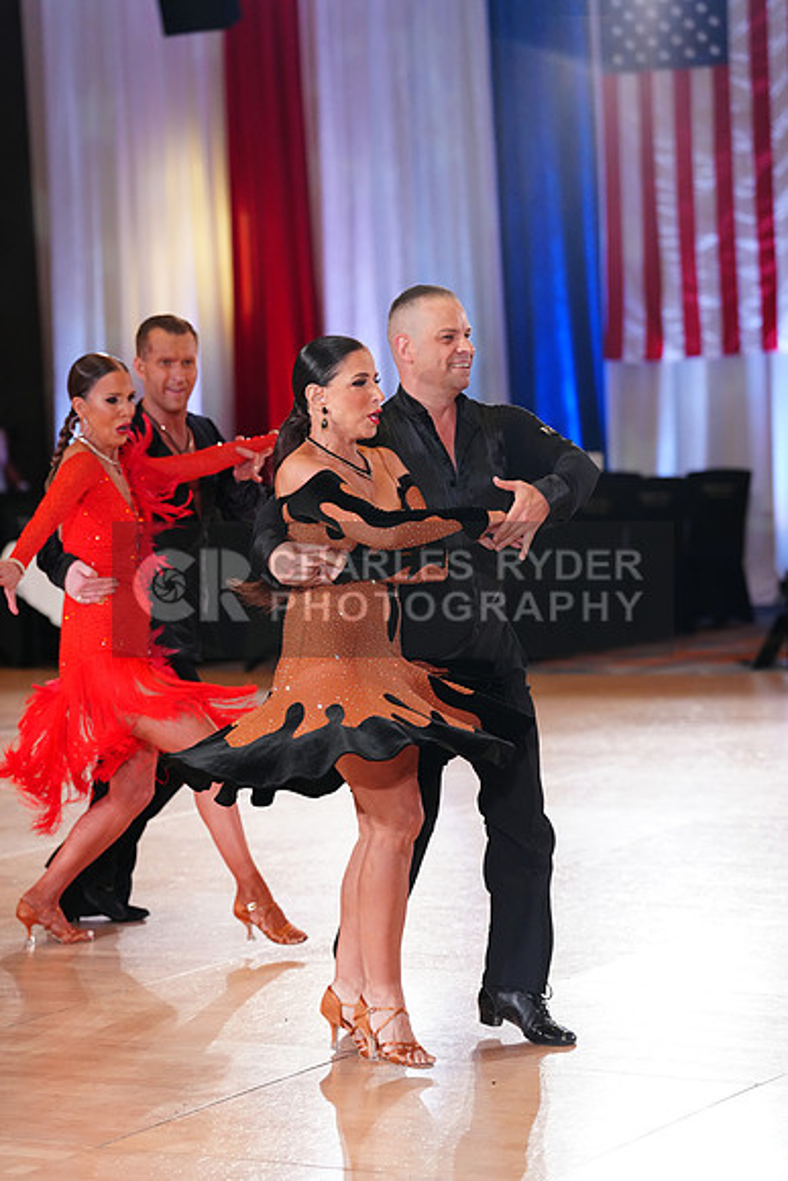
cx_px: 394
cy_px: 590
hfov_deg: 13.3
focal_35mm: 103
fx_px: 3380
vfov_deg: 19.8
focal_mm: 103
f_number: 3.2
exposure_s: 1/640
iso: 3200
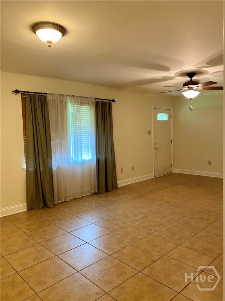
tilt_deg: -3.0
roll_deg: +1.3
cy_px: 150
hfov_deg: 53.1
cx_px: 112
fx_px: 225
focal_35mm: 26
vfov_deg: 67.3
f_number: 1.8
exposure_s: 1/60
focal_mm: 4.25
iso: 250
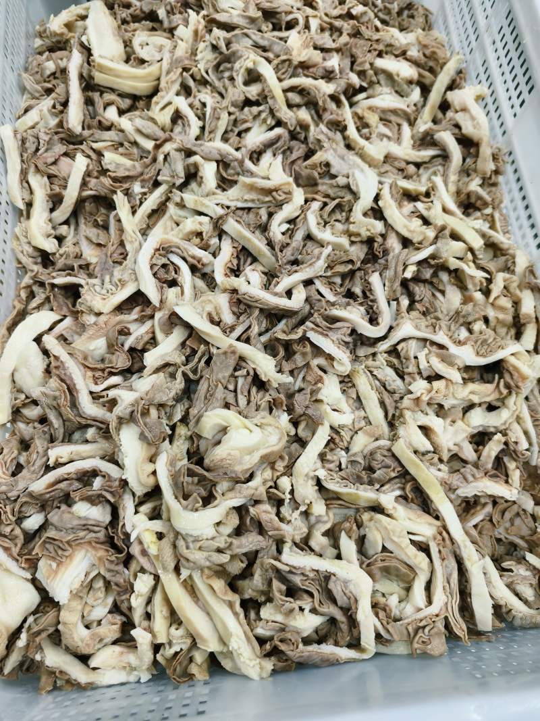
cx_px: 270
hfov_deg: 58.9
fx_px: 478
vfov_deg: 73.9
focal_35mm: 23
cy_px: 360
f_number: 1.57
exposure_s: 1/100
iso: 378
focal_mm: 5.6
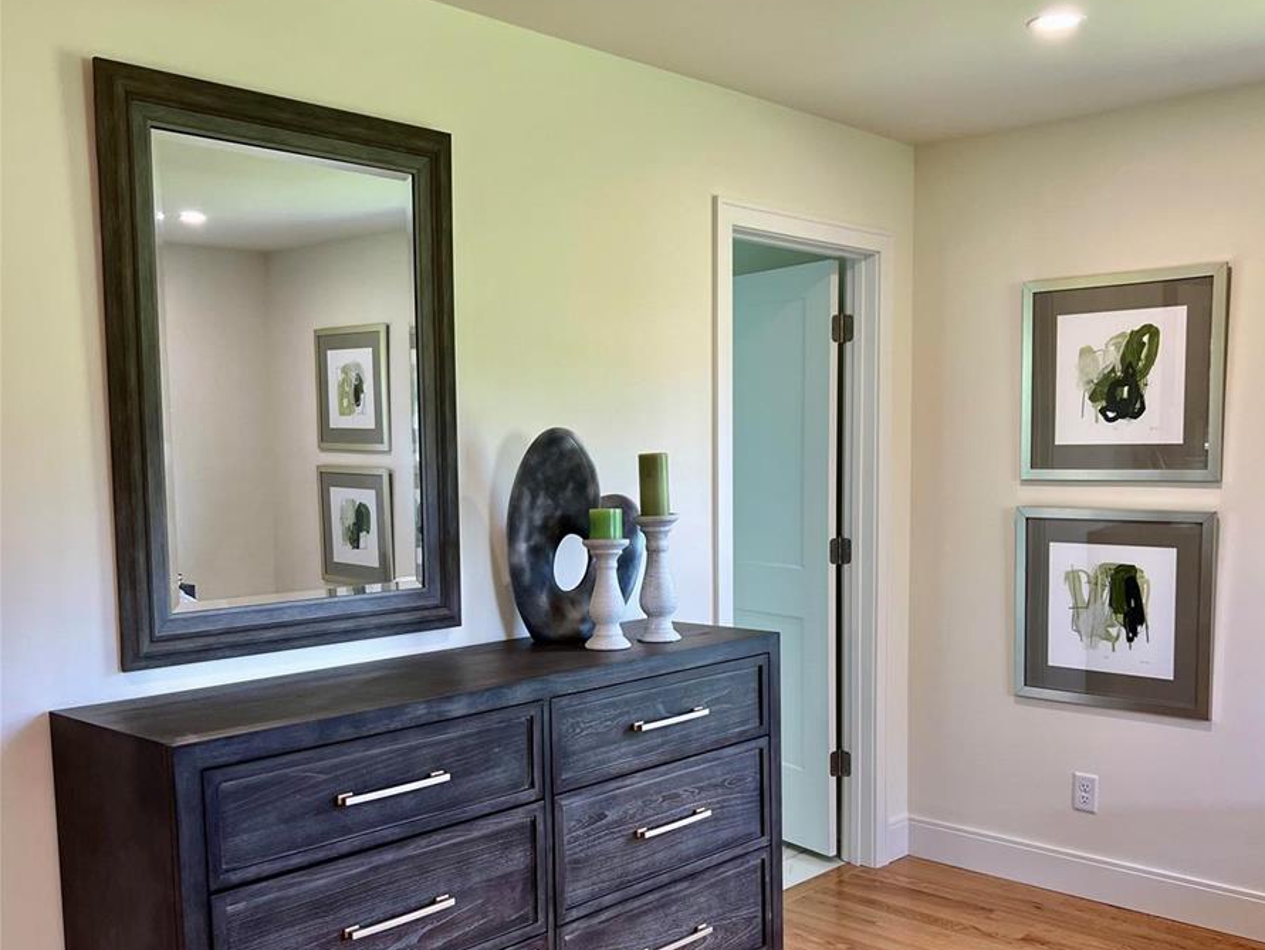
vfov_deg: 40.5
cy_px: 584
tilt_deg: -5.6
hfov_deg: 52.6
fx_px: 1280
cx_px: 637
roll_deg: +0.6
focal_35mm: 35
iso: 100
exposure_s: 1/120
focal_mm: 5.7
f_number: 1.5
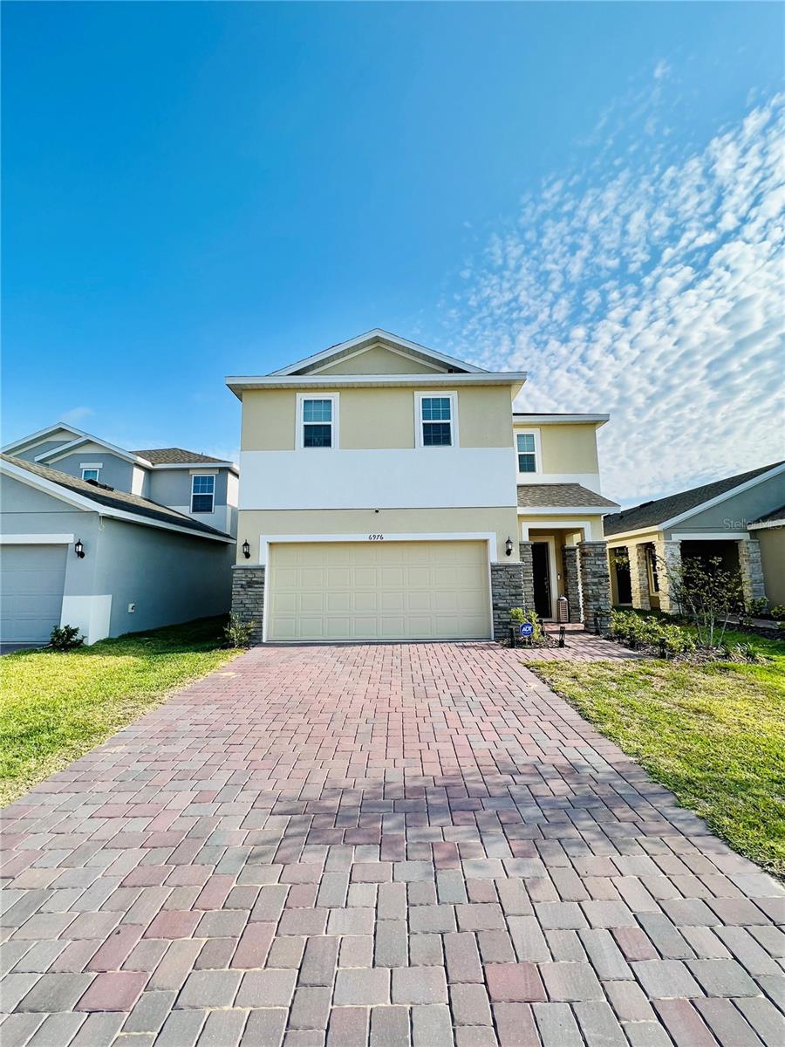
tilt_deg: +7.5
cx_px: 392
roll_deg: +0.6
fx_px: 393
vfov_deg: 106.2
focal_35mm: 13
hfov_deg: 89.9
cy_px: 524
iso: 32
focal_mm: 1.57
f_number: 1.8
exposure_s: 1/1357
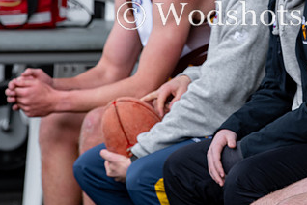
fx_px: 6259
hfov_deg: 2.8
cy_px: 14
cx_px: 300
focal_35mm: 734
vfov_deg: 1.9
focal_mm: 170
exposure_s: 1/1000
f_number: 4
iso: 280
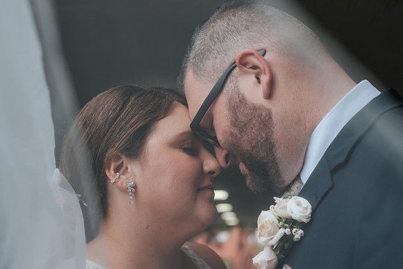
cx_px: 212
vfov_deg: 22.1
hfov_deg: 32.6
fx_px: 688
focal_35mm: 61
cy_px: 108
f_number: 4
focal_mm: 50
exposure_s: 1/250
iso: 125
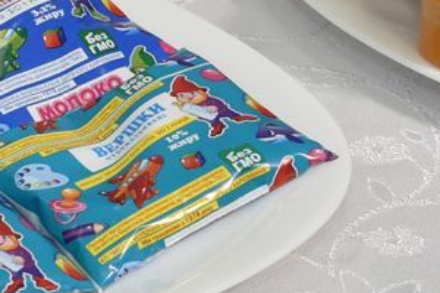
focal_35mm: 224
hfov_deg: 8.9
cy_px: 130
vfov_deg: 6.1
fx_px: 2738
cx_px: -282
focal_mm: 48
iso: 1250
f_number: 6.3
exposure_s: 1/200
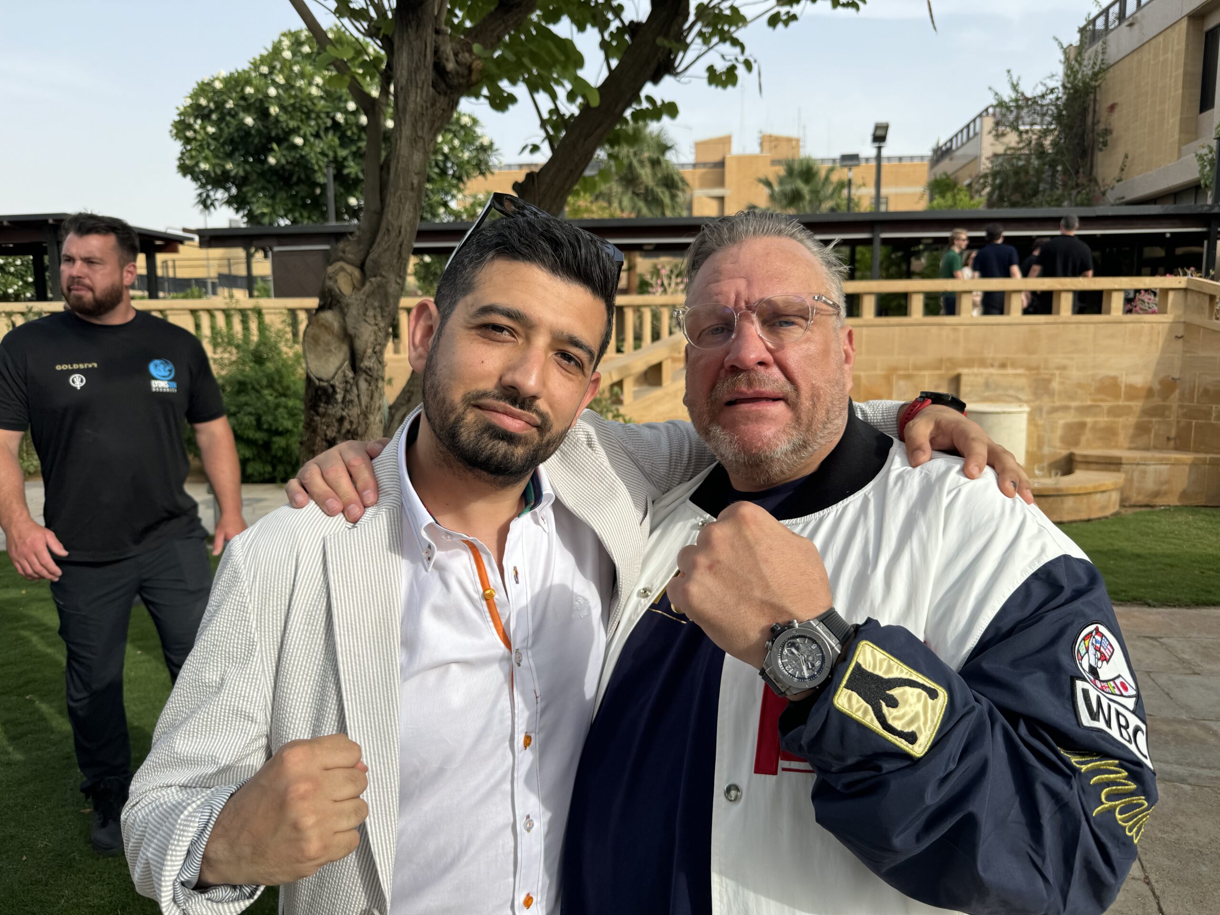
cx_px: 610
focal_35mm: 24
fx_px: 846
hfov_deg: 71.6
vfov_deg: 56.8
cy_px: 458
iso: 80
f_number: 1.78
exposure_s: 1/1980
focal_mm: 6.76
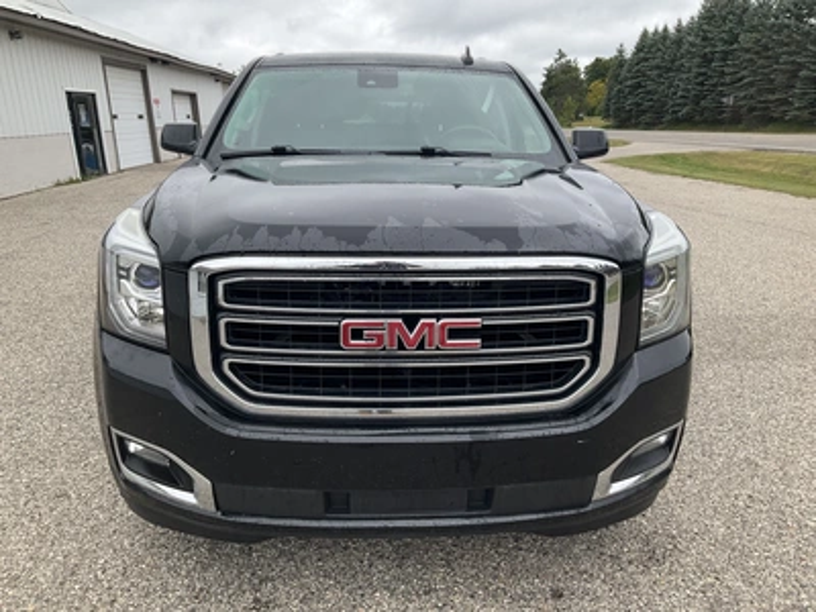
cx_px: 408
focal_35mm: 29
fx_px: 684
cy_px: 306
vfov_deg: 48.2
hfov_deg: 61.7
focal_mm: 3
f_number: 1.8
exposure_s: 1/346
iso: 25
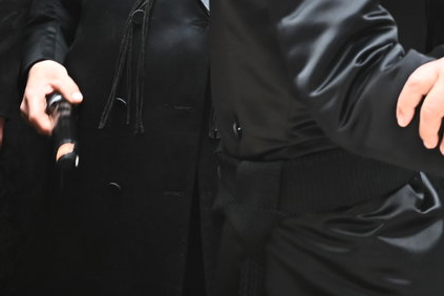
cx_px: 602
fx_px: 1307
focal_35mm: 106
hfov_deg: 17.8
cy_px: -155
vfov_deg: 12.3
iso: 2000
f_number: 5.6
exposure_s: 1/200
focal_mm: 32
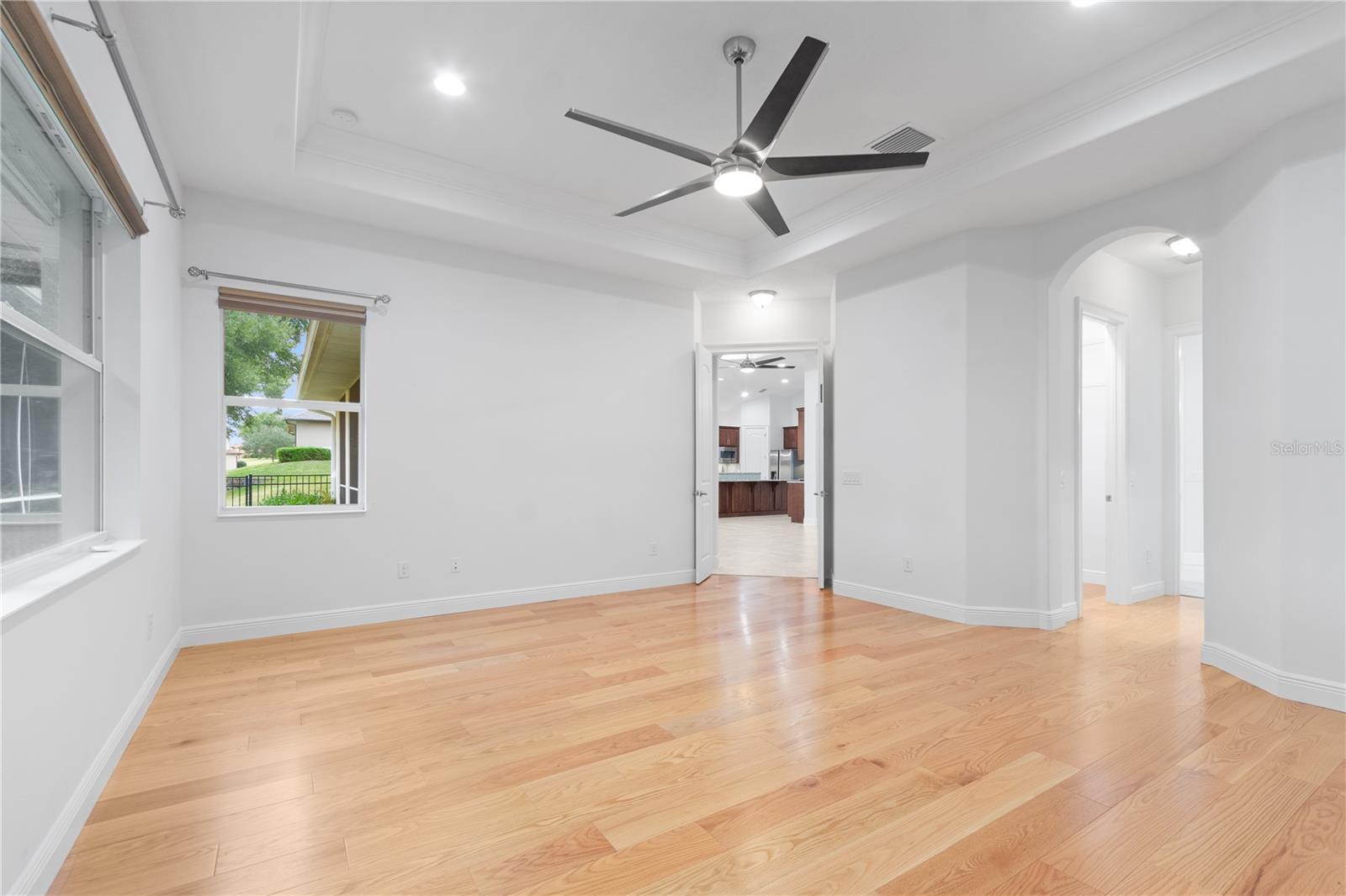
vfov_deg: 77.3
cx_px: 673
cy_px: 448
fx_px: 561
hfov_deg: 100.4
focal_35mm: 15
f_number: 7.1
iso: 320
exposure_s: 1/5
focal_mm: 10
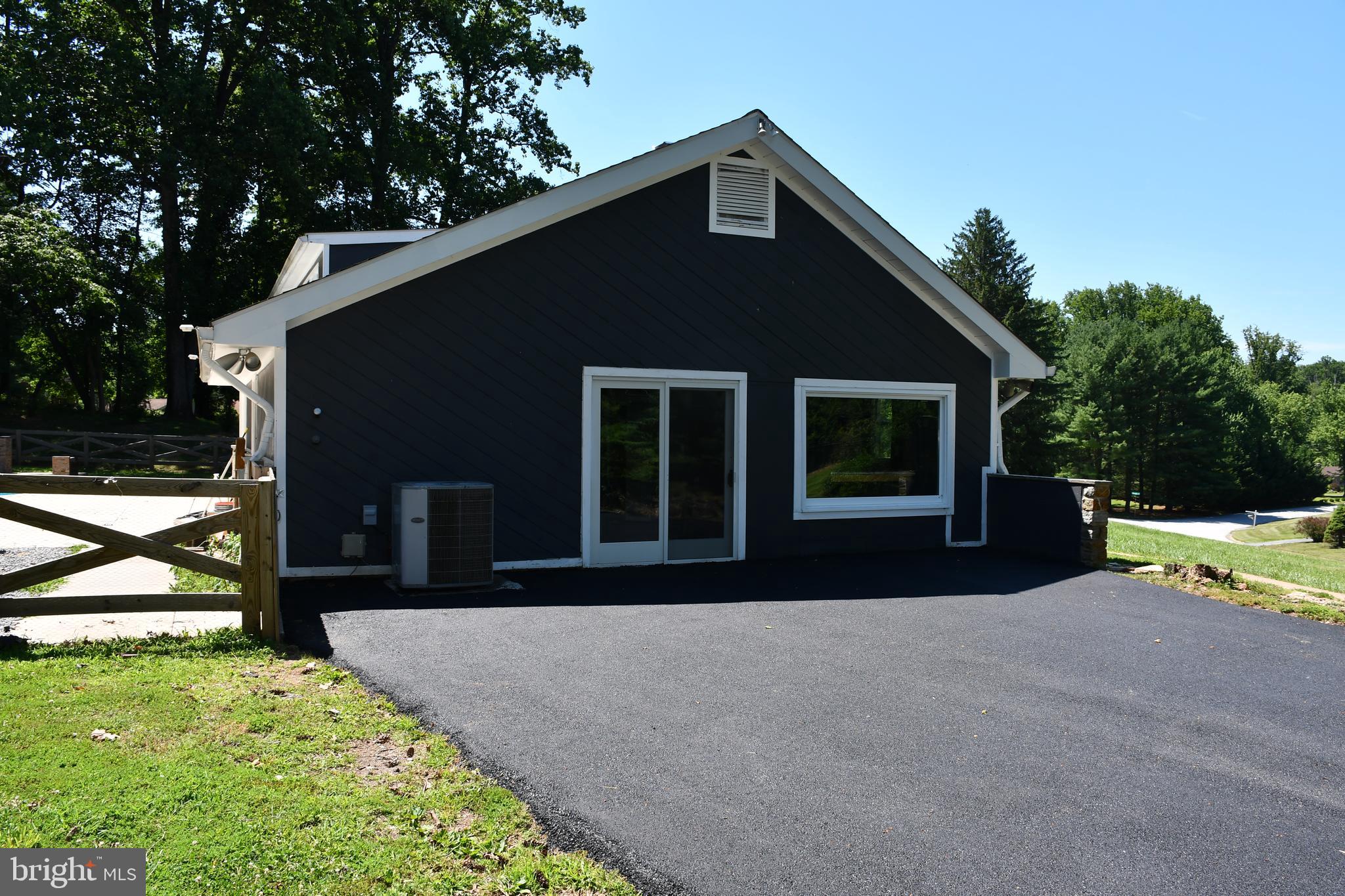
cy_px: 448
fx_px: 1009
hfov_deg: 67.4
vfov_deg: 47.9
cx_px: 672
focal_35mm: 27
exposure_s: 1/250
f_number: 8
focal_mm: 18
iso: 100
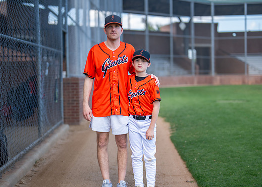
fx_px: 461
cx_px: 133
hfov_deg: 31.7
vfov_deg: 22.9
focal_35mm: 62
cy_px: 107
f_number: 1.2
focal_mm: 50
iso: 125
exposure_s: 1/2000
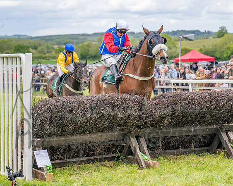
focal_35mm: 99
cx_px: 130
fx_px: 682
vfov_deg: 15.5
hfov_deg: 19.4
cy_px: 69
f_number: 2.8
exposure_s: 1/1600
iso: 200
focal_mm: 70
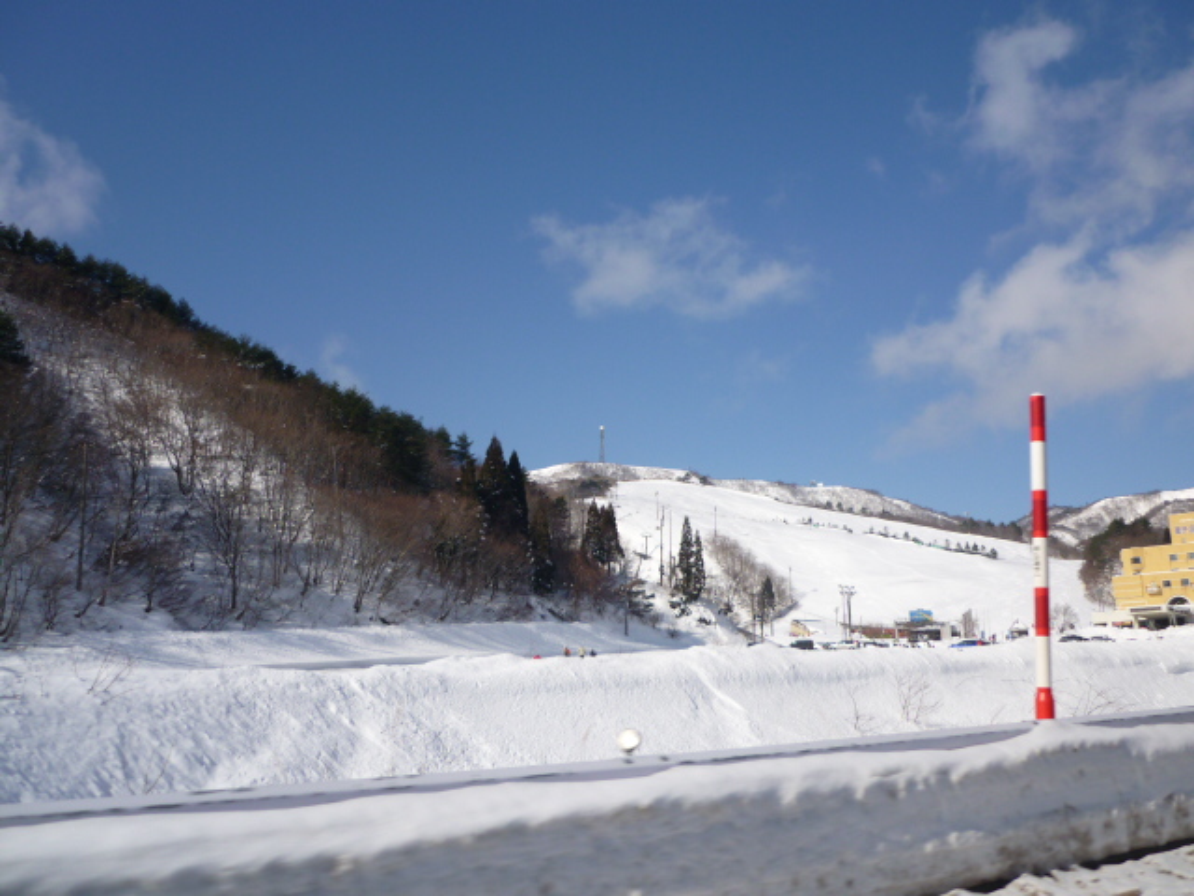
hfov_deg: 55.4
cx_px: 597
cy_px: 448
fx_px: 1138
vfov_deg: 42.9
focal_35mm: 33
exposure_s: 1/320
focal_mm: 5.5
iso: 80
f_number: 8
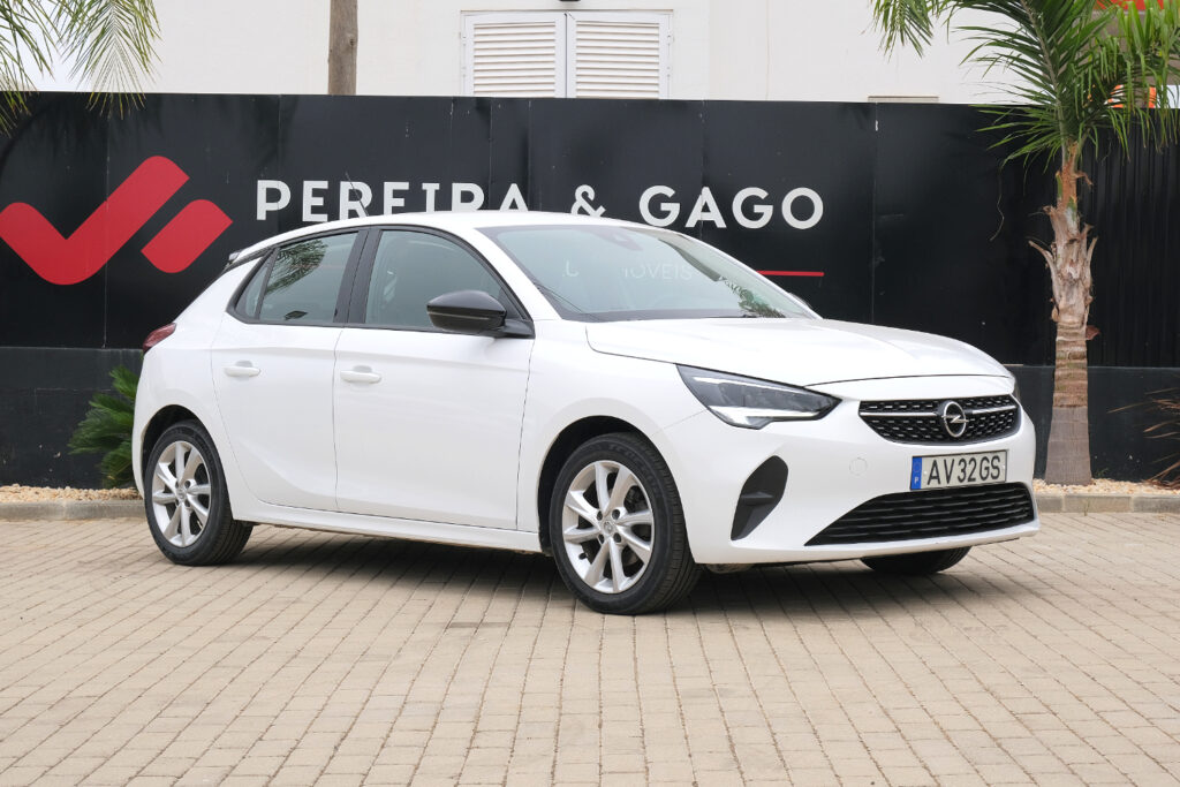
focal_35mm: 65
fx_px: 2131
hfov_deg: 31.0
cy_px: 394
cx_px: 590
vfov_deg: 20.9
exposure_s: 1/400
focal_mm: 43.2
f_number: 9
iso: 320
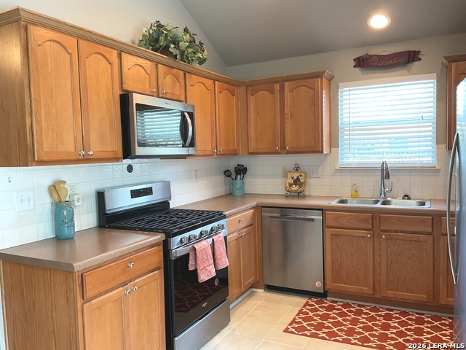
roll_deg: +1.6
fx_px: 390
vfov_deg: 48.2
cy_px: 175
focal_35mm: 29
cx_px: 233
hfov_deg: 61.7
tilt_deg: -3.0
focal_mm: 3
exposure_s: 1/60
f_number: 1.8
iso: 100
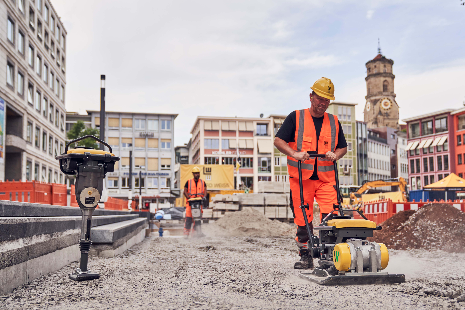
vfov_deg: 34.2
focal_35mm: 39
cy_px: 173
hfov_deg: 49.5
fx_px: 504
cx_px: 243
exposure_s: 1/2000
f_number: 2.8
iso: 200
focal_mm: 34
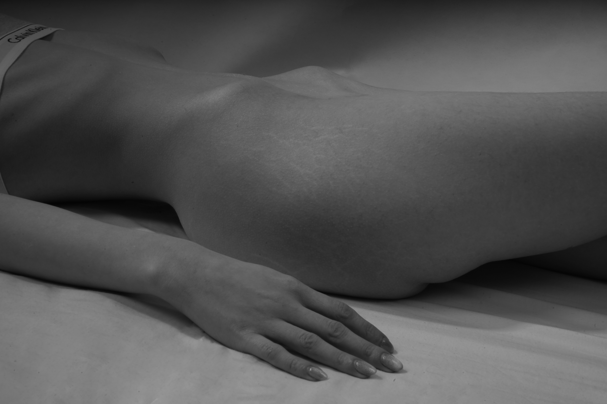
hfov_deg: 36.9
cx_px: 304
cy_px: 202
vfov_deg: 25.1
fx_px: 910
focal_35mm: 54
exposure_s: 1/200
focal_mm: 54
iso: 100
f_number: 32
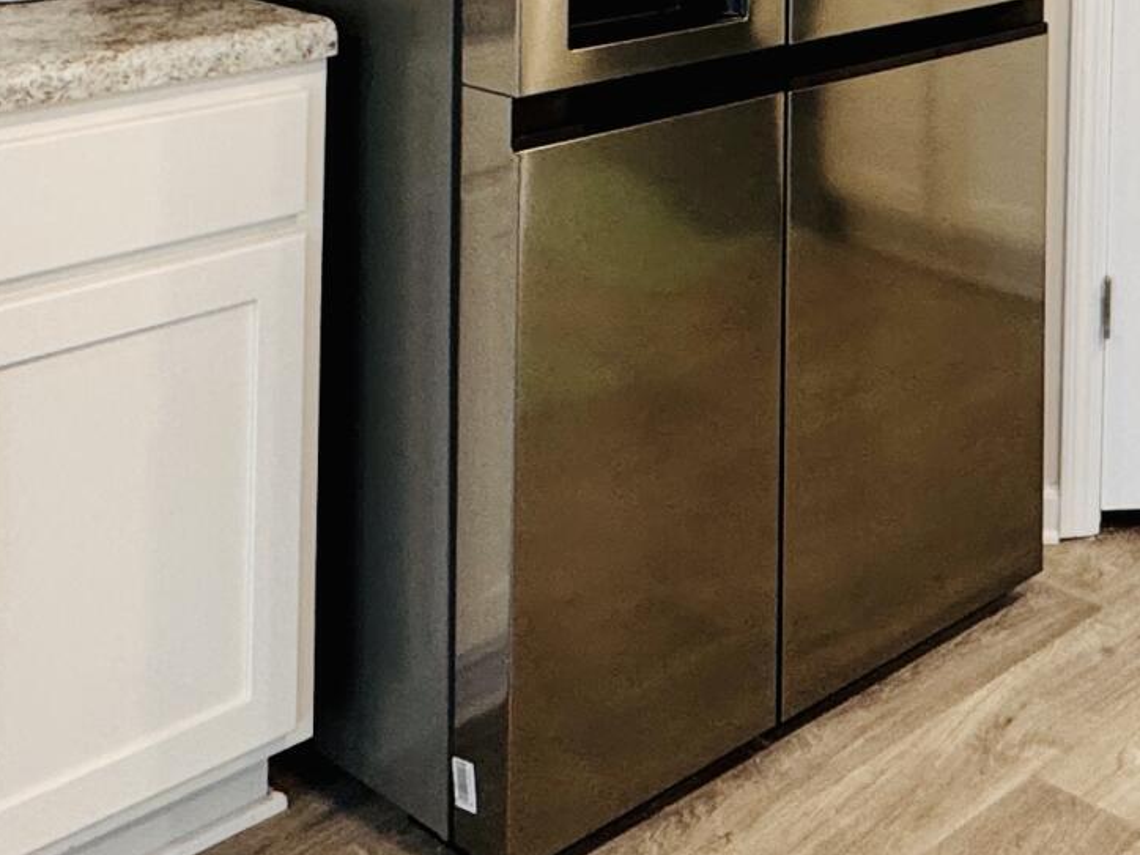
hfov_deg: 31.9
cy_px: -321
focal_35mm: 58
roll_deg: -1.8
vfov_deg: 22.1
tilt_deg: -1.0
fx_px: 1910
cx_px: 995
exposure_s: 1/60
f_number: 2.2
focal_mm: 2.22
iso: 200
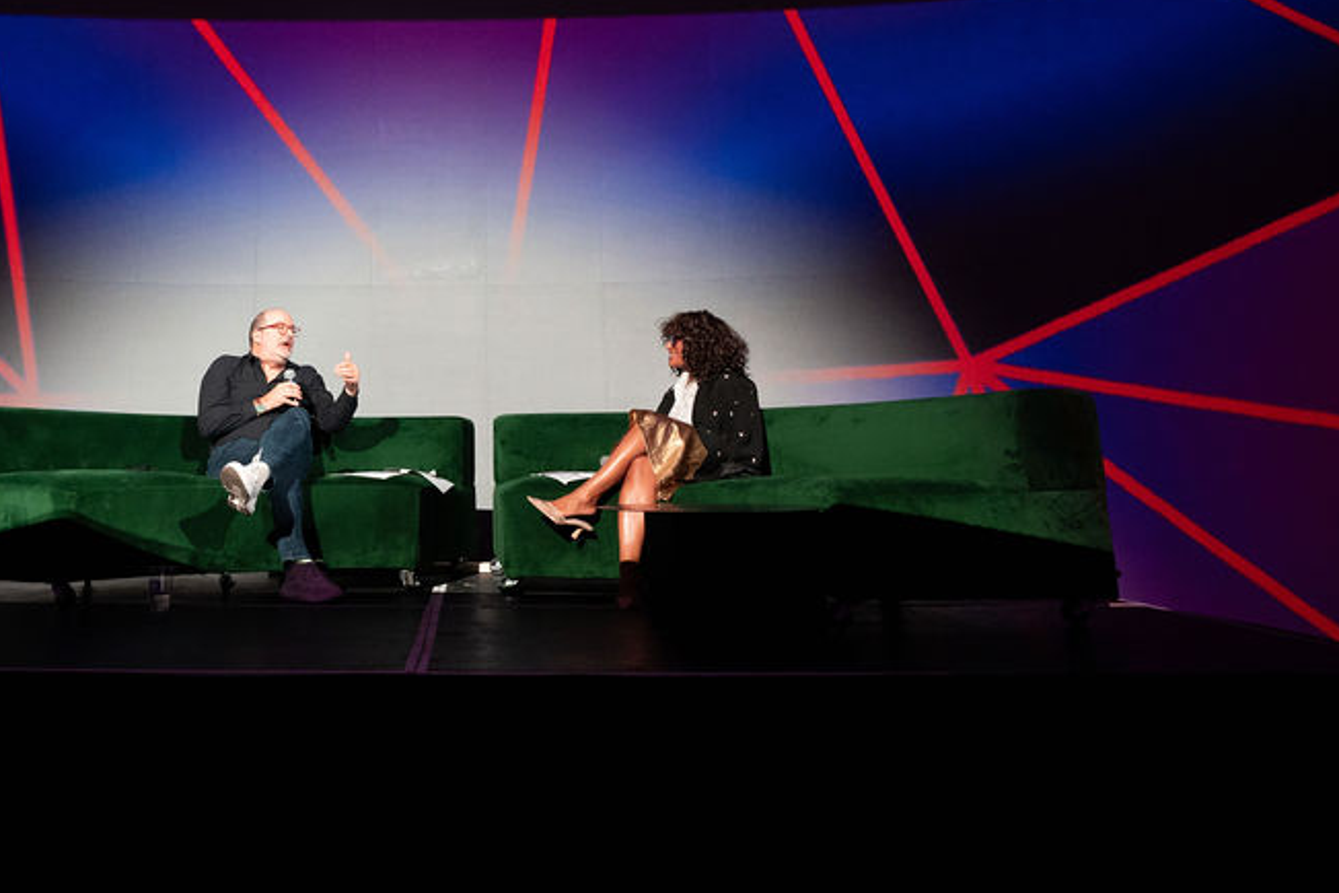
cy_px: 211
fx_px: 1041
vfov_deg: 44.7
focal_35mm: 28
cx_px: 438
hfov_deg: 63.7
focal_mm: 17.8
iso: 2500
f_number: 2.8
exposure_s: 1/125
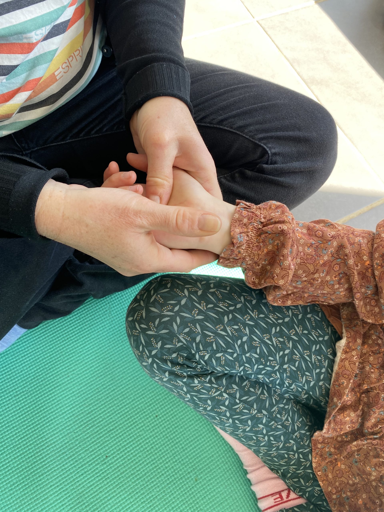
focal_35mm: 26
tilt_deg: -66.6
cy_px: 256
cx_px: 192
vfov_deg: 67.3
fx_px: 385
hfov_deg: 53.1
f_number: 1.8
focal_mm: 4.25
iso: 50
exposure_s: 1/122
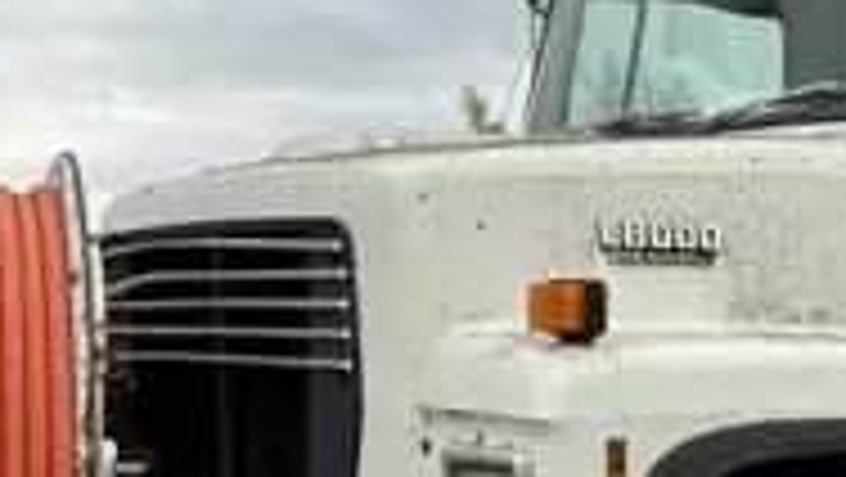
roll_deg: +0.6
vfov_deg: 13.6
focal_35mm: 89
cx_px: 945
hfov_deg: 22.5
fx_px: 1998
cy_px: 338
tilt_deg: -3.8
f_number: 1.78
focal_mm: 6.86
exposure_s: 1/3597
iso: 80
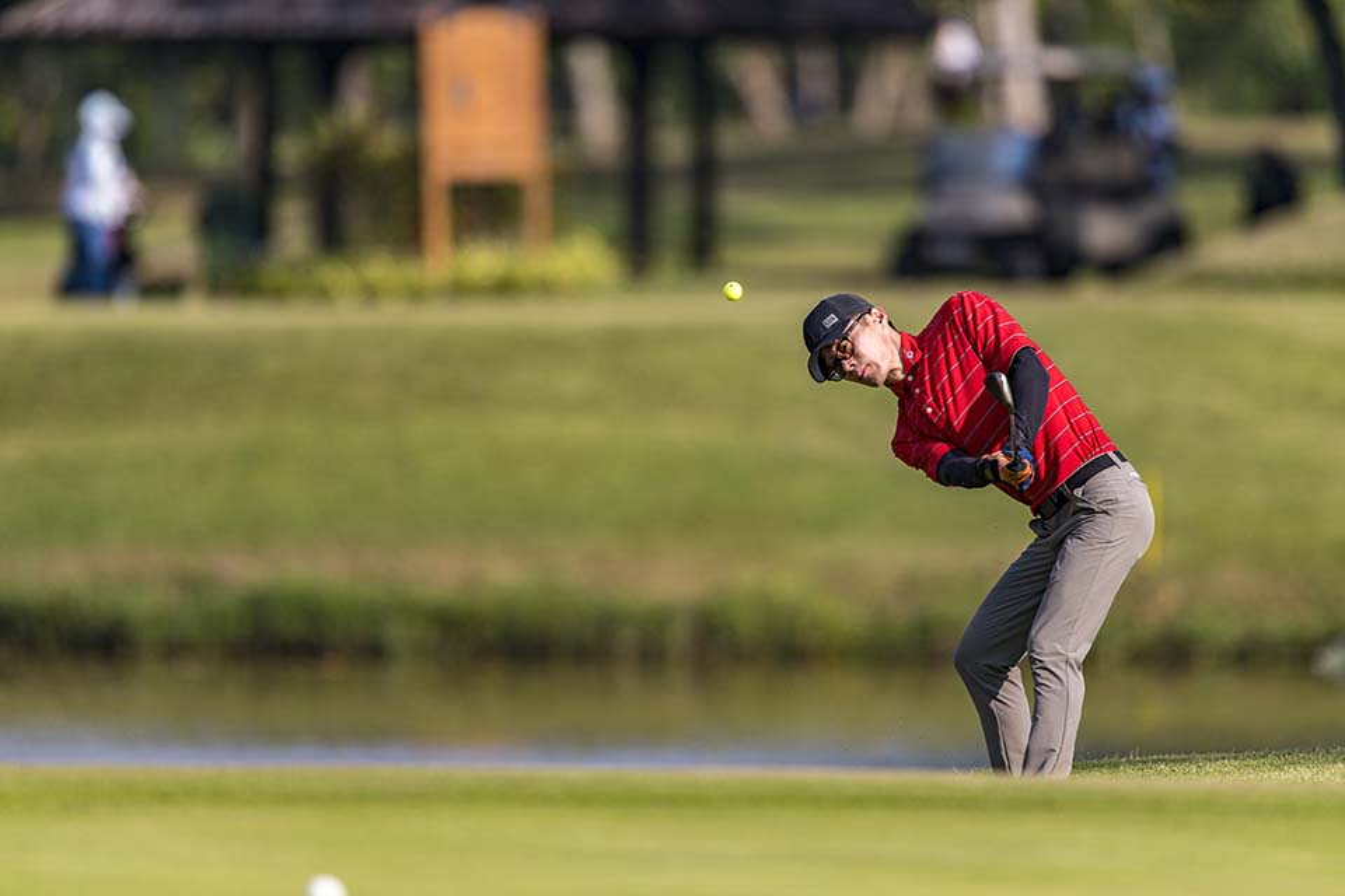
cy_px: 448
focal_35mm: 650
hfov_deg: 3.2
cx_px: 672
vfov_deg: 2.1
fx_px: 24283
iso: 160
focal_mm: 650
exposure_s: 1/2500
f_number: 5
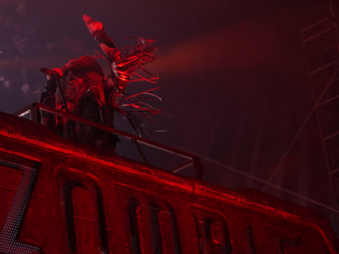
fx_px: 1528
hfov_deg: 12.6
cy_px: 100
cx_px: 94
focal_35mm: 156
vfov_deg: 9.5
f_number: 4
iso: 1000
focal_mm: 105
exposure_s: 1/125
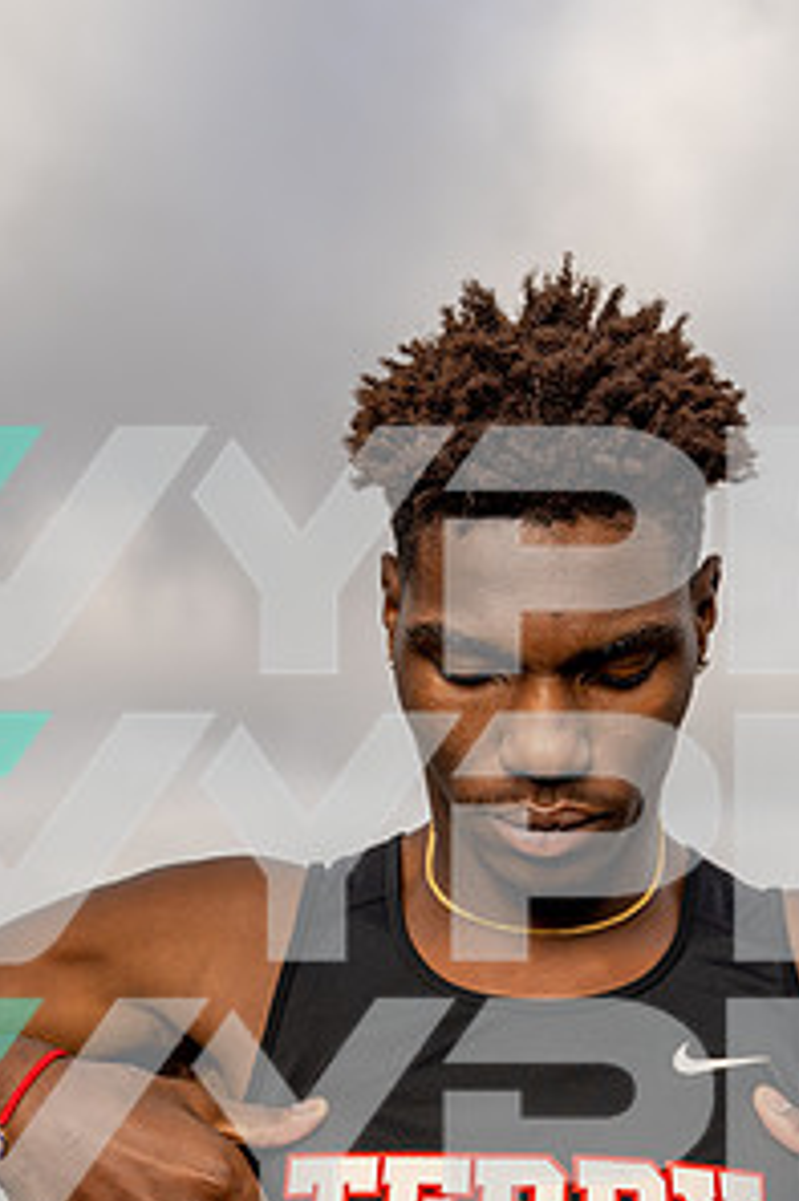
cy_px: 840
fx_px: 2233
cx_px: 406
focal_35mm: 67
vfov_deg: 29.8
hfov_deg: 20.3
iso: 100
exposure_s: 1/250
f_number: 5
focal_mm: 44
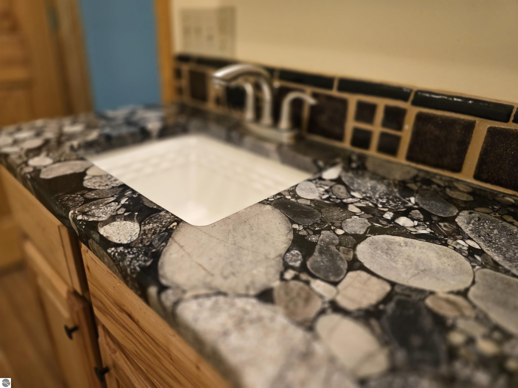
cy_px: 194
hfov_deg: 73.9
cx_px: 259
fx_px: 344
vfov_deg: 58.9
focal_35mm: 23
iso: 500
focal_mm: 6.3
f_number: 1.7
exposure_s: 1/120
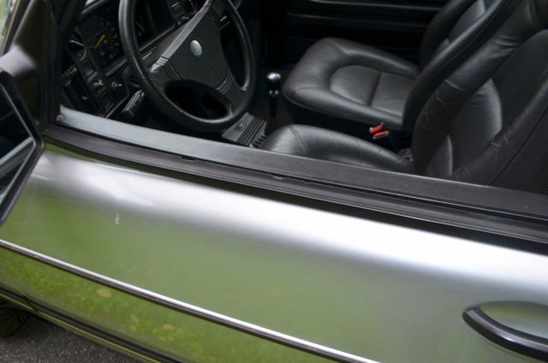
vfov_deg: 47.7
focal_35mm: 27
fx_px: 410
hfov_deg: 67.5
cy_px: 182
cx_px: 274
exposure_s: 1/200
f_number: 3.5
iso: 160
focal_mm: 18
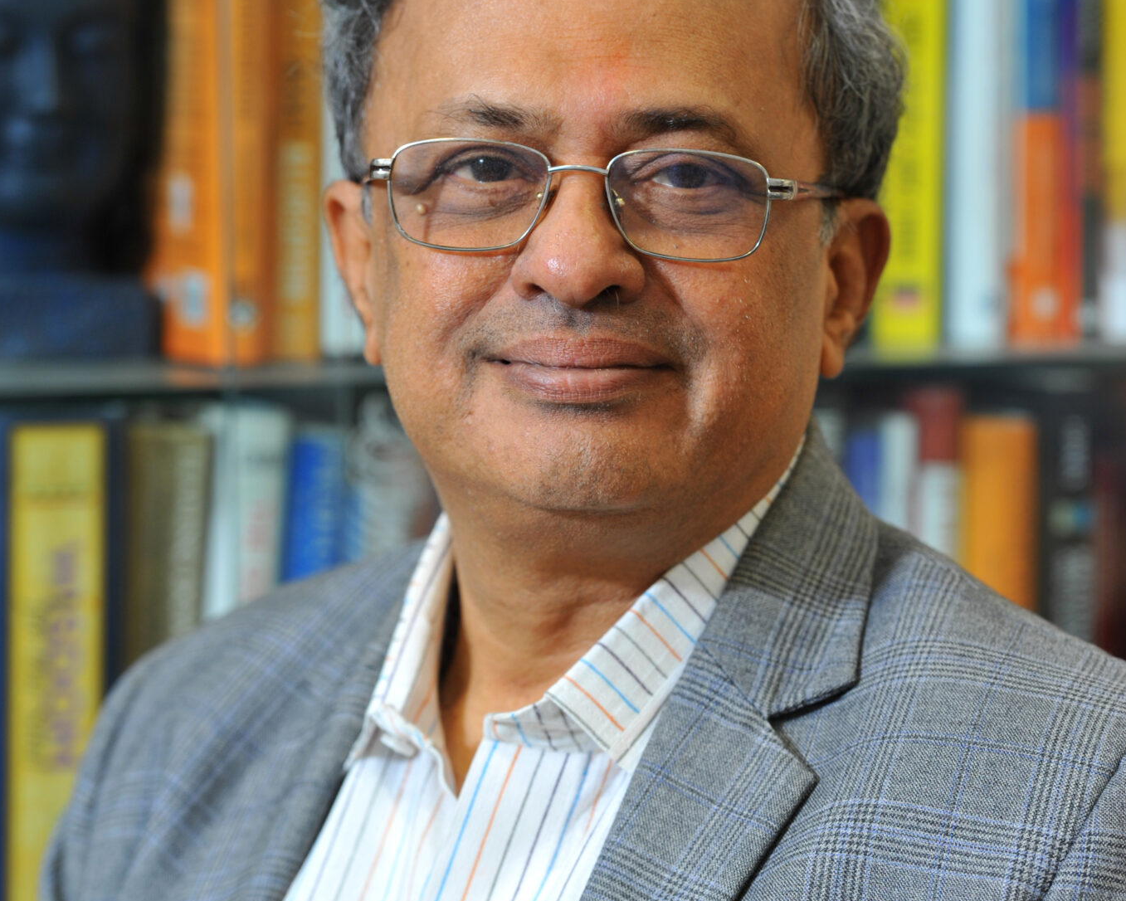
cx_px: 562
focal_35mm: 184
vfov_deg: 8.4
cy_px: 429
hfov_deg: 10.5
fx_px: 6133
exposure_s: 1/125
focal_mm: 130
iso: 400
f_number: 4.5
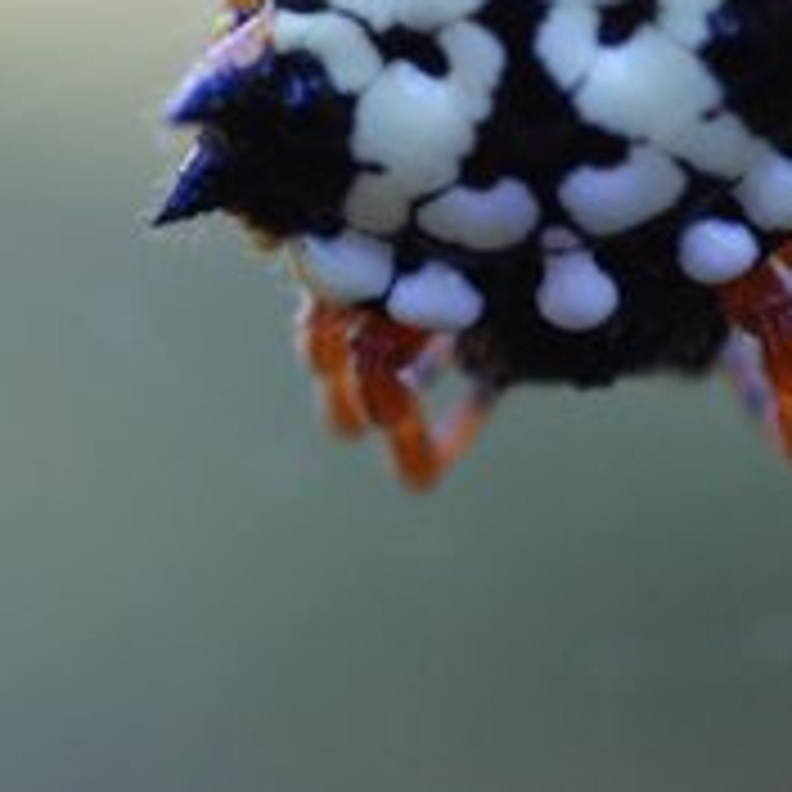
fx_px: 5617
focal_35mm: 217
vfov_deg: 8.0
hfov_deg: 8.1
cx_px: 256
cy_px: 99
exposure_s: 1/50
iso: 400
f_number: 5
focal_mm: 50
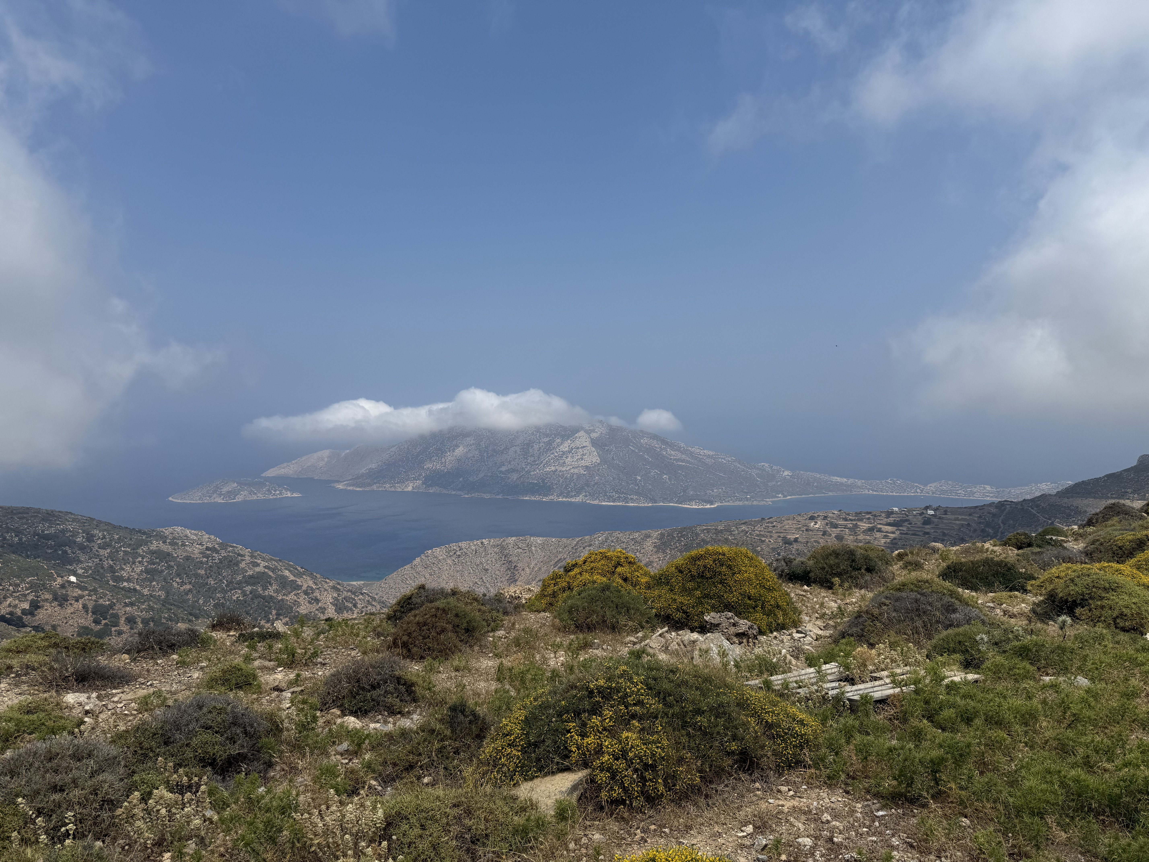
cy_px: 431
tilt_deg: -2.9
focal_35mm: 24
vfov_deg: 56.8
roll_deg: +0.5
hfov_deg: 71.6
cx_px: 574
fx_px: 797
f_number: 1.78
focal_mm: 6.76
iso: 80
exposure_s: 1/8130
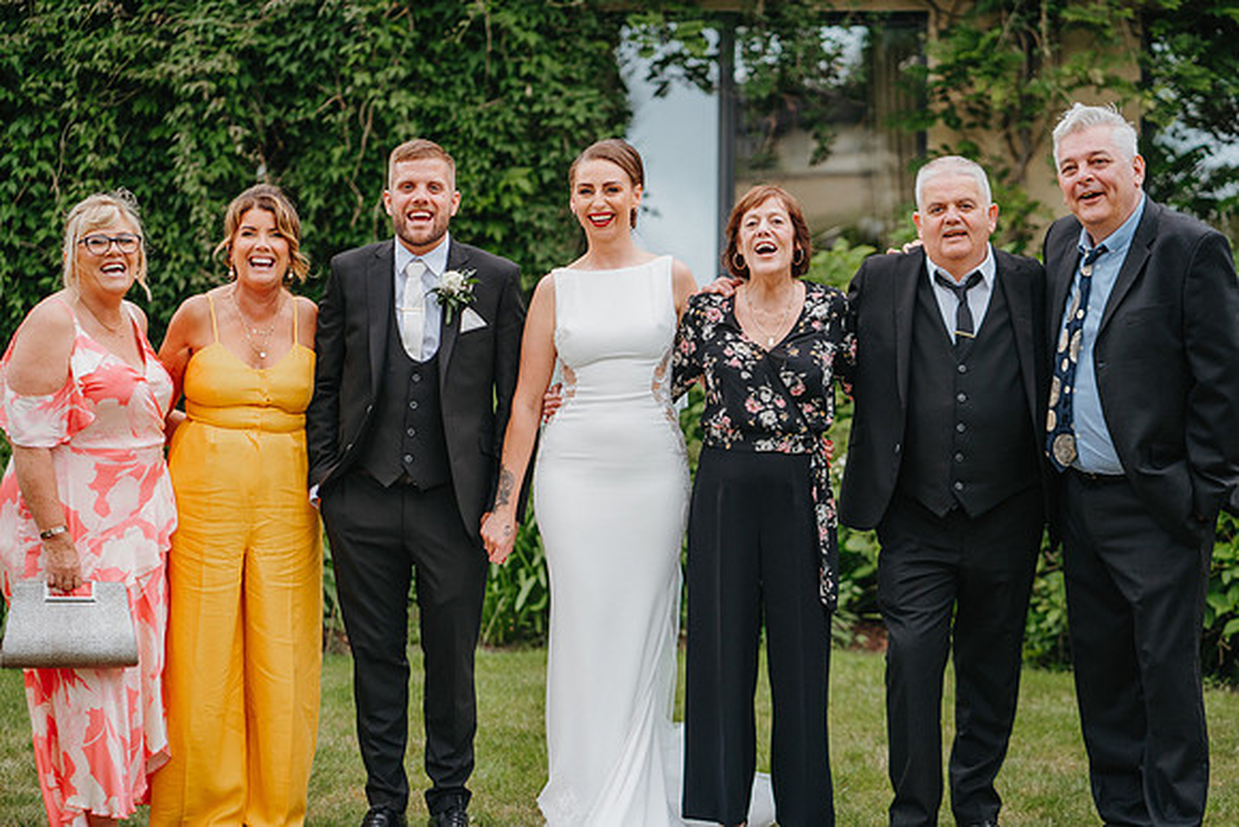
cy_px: 414
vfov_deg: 16.1
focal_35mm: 85
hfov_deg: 23.9
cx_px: 620
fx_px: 2926
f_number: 2.8
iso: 125
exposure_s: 1/640
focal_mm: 85
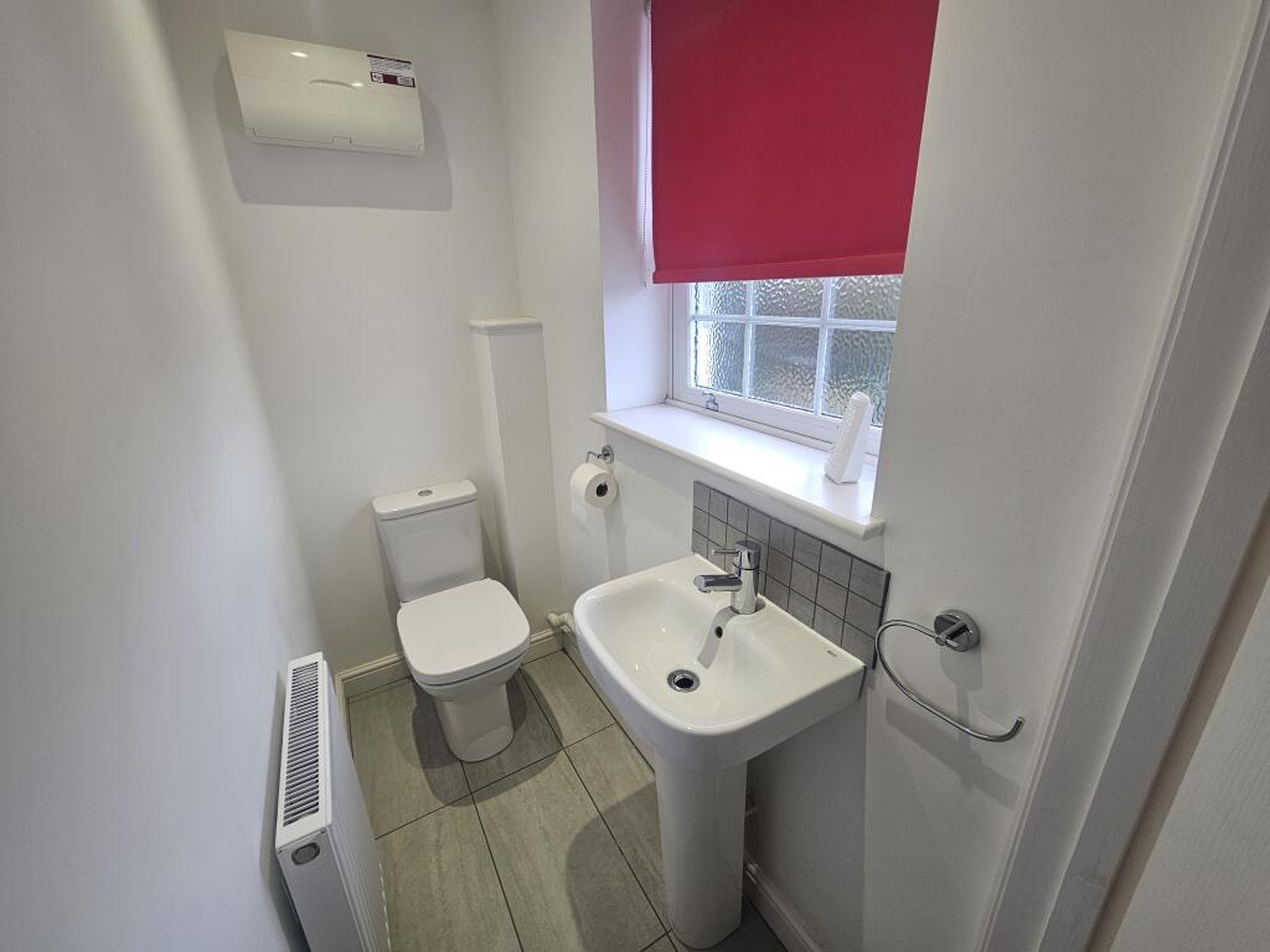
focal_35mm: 13
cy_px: 476
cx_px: 635
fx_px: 477
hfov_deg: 106.2
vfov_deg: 89.9
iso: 50
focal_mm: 2.2
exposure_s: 1/50
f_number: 2.2
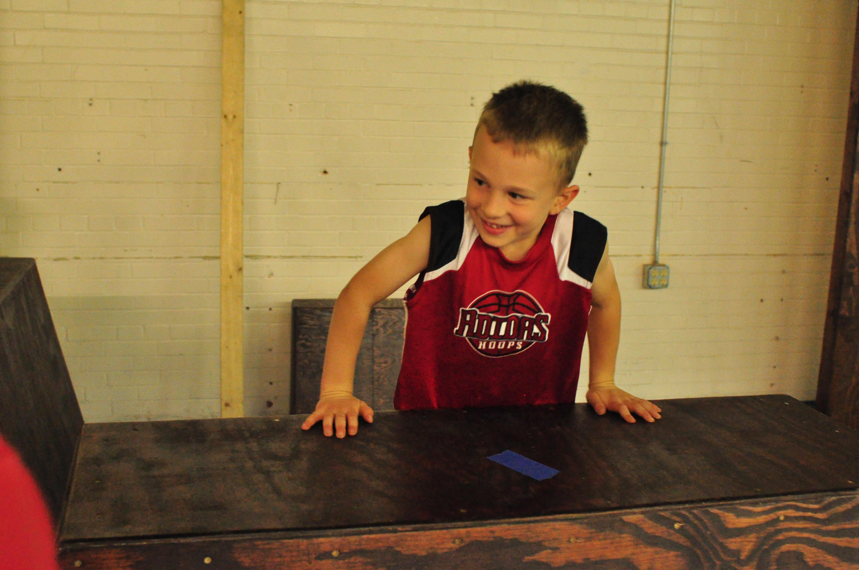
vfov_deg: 31.8
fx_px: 1001
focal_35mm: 42
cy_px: 285
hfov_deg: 46.4
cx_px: 430
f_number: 5
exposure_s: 1/60
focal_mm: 28
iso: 3200
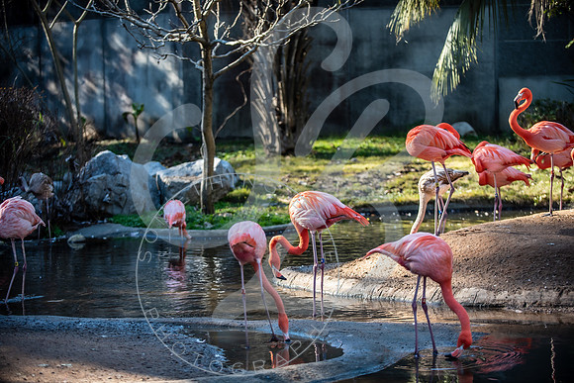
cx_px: 287
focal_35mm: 102
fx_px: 1627
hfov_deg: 20.0
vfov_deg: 13.4
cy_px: 192
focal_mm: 102
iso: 200
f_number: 2.8
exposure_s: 1/400
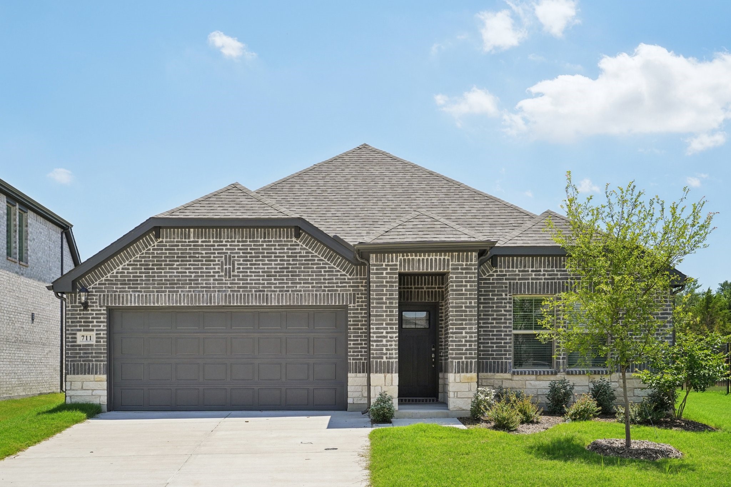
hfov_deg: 45.4
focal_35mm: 43
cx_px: 366
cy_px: 244
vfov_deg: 31.2
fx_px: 873
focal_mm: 43
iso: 400
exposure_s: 1/1000
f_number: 8
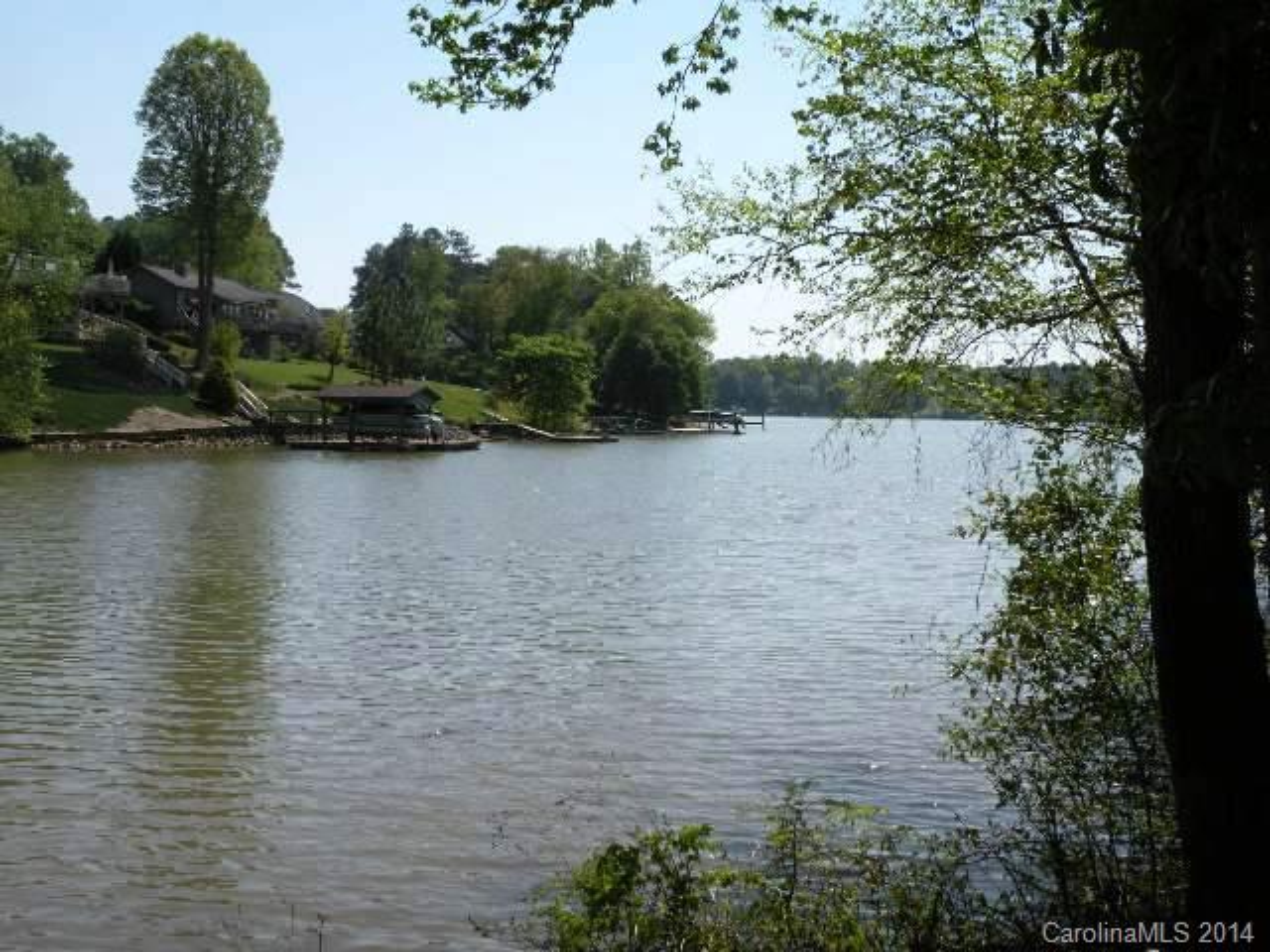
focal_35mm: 42
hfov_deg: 44.8
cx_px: 635
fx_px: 1541
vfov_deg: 34.3
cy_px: 476
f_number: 7.1
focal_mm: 7.4
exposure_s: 1/260
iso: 64
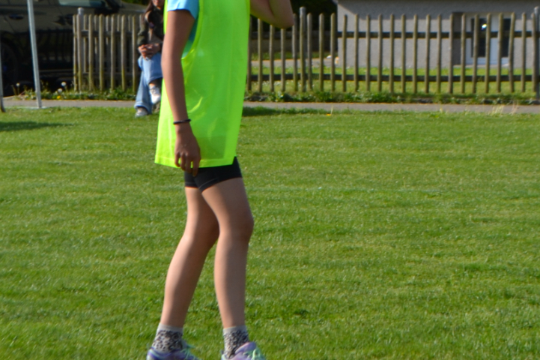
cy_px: 2
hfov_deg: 8.8
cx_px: 374
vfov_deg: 5.8
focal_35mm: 234
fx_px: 3515
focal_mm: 55
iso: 100
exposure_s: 1/250
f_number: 8
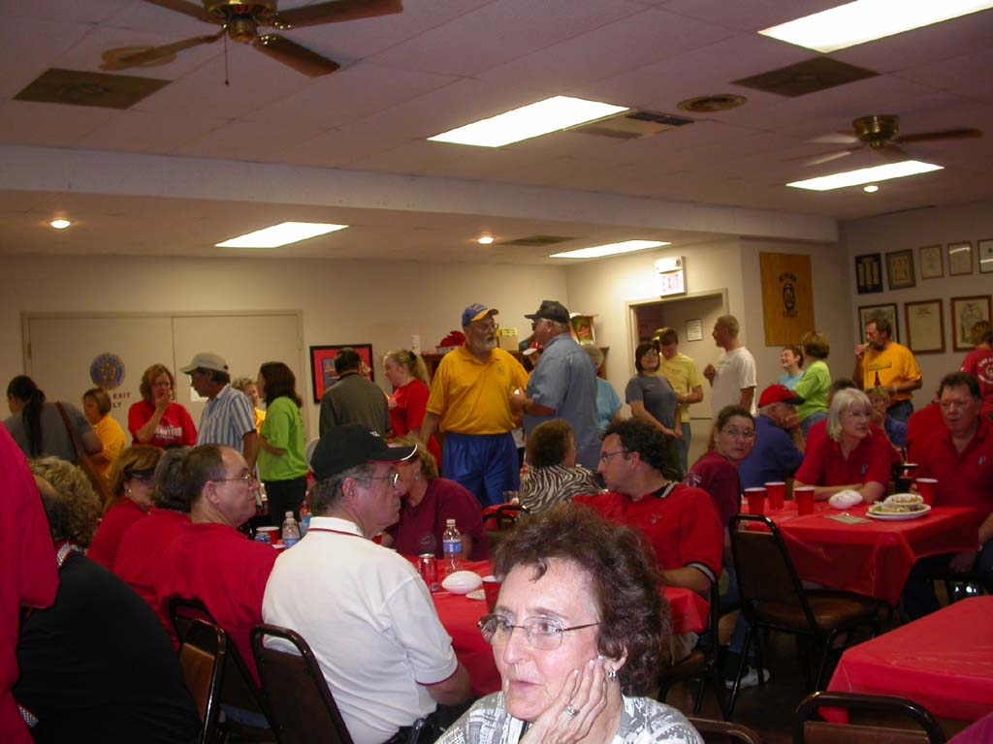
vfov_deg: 37.7
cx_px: 496
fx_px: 1090
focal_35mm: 38
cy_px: 372
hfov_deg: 49.0
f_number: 2.6
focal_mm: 7.85
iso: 100
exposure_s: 1/30
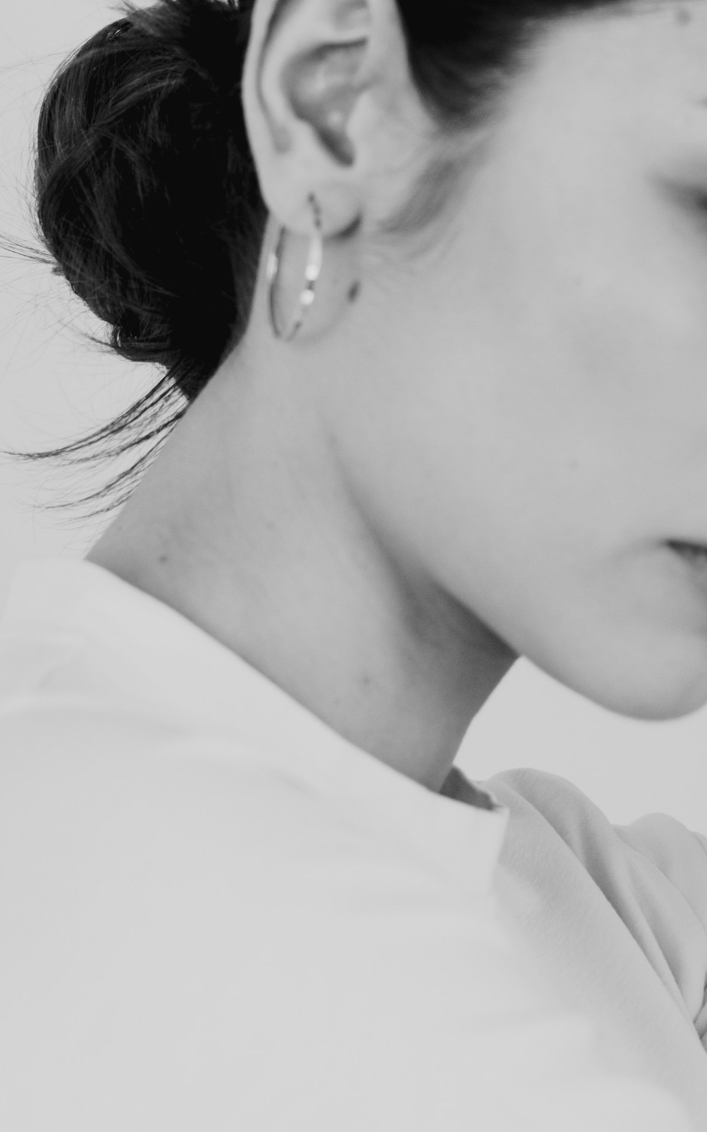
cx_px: 673
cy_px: 455
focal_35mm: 119
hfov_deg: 10.9
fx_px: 3670
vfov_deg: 17.5
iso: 200
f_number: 2.8
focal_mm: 35
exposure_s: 1/180
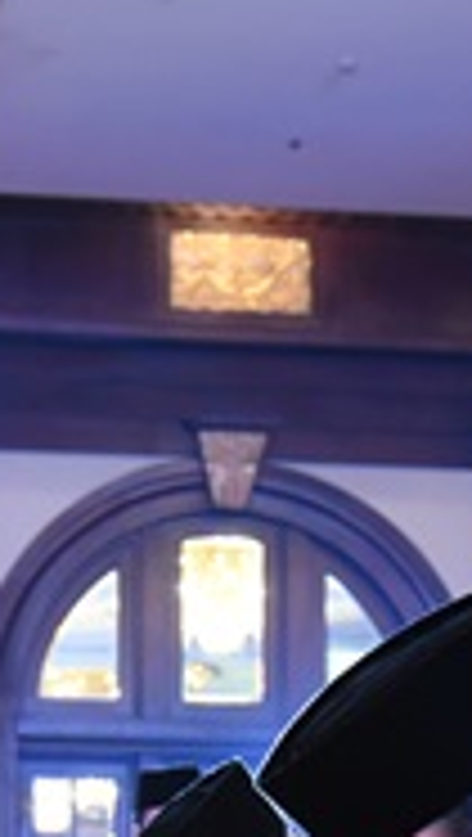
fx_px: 2951
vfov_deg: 15.7
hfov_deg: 9.1
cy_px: 909
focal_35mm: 133
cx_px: 227
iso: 3200
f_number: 4
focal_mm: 30
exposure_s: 1/160
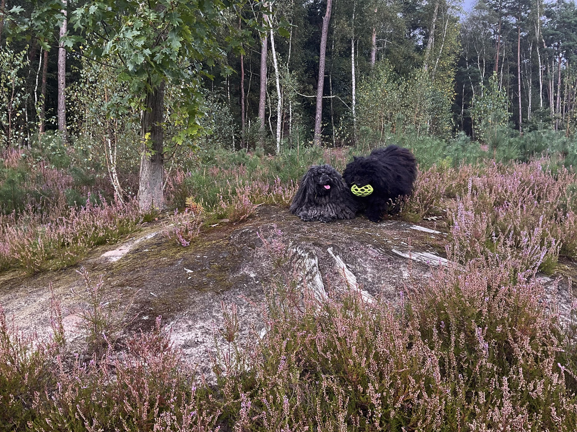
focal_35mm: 32
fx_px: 533
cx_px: 290
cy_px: 207
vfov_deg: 44.1
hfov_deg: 56.8
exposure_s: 1/171
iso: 16
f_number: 1.8
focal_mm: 3
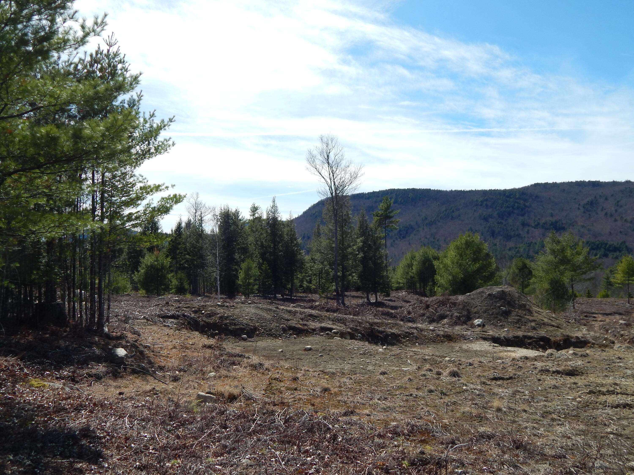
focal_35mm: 31
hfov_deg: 58.4
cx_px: 317
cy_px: 238
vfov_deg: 45.4
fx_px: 568
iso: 125
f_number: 6.5
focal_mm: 5.6
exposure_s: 1/500
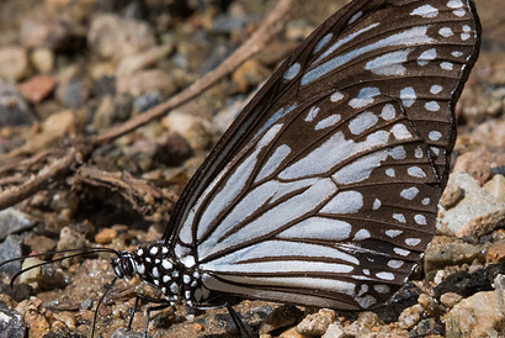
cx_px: 406
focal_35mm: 1503
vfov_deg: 0.9
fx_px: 21098
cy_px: 294
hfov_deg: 1.4
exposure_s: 1/500
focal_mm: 400
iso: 800
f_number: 16
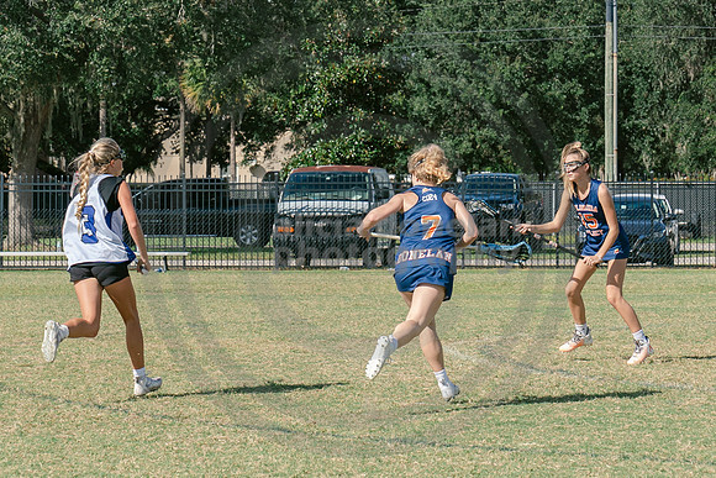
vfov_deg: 7.6
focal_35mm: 180
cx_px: 384
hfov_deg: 11.4
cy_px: 269
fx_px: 3583
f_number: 5.6
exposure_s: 1/1000
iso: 250
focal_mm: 70
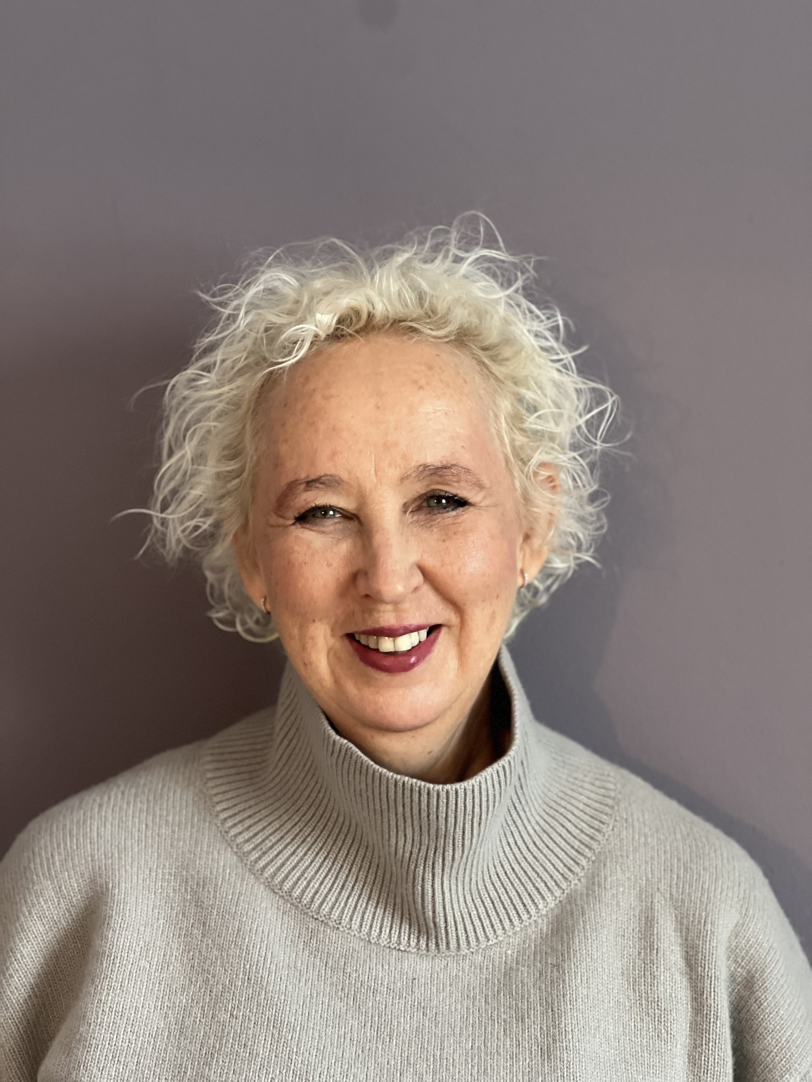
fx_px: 2408
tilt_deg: +3.6
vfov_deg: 25.3
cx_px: 406
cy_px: 541
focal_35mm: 77
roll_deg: -0.2
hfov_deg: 19.1
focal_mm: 9
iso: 320
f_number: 2.8
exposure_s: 1/33
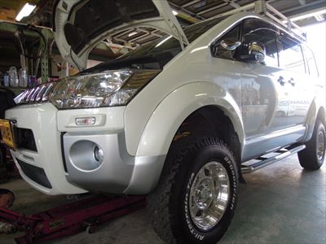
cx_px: 163
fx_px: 226
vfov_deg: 56.8
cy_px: 122
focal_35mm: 24
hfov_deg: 71.6
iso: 160
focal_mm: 4.3
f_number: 2.8
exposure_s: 1/100
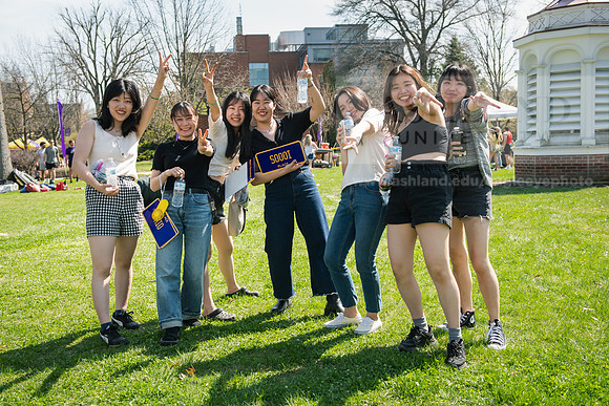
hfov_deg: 44.5
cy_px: 203
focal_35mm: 44
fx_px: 744
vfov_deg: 30.5
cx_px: 304
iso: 160
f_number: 5
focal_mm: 44
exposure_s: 1/320
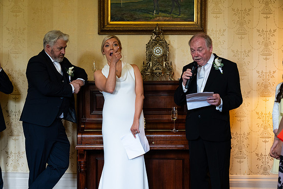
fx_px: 440
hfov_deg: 35.6
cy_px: 94
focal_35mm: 56
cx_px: 142
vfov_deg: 24.2
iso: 2500
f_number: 2.8
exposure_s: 1/160
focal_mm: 56
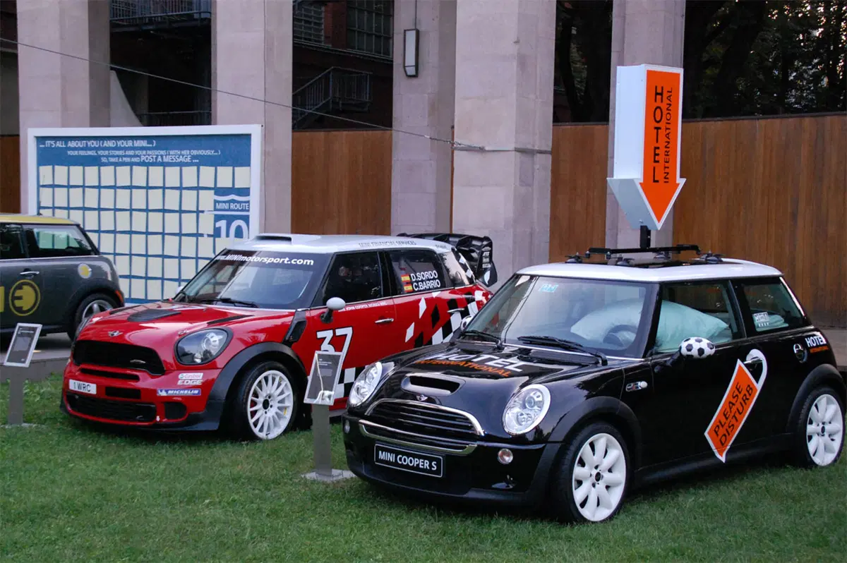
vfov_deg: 23.7
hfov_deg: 35.1
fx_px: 1340
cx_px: 424
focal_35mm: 57
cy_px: 282
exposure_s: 1/160
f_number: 6.3
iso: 1600
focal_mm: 38
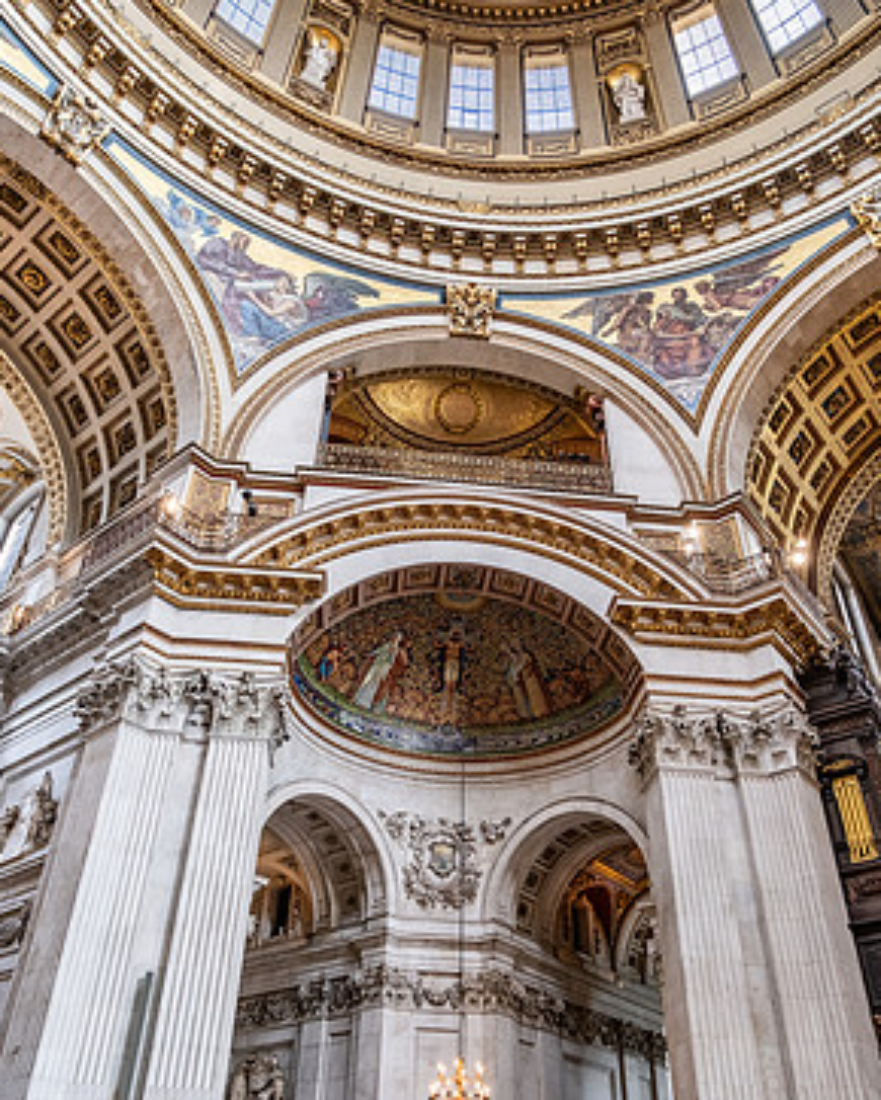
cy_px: 577
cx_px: 440
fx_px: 912
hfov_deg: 51.6
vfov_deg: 62.1
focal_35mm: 28
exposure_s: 1/30
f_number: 2.8
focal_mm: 16
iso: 800
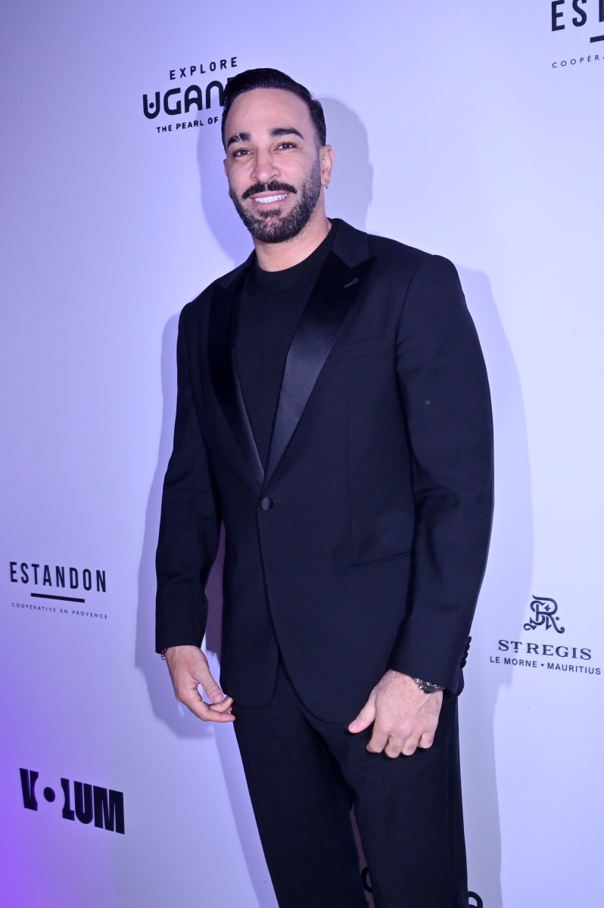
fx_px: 807
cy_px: 454
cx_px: 302
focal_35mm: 32
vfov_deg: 58.8
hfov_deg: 41.0
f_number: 14
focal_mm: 32
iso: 2500
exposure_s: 1/80
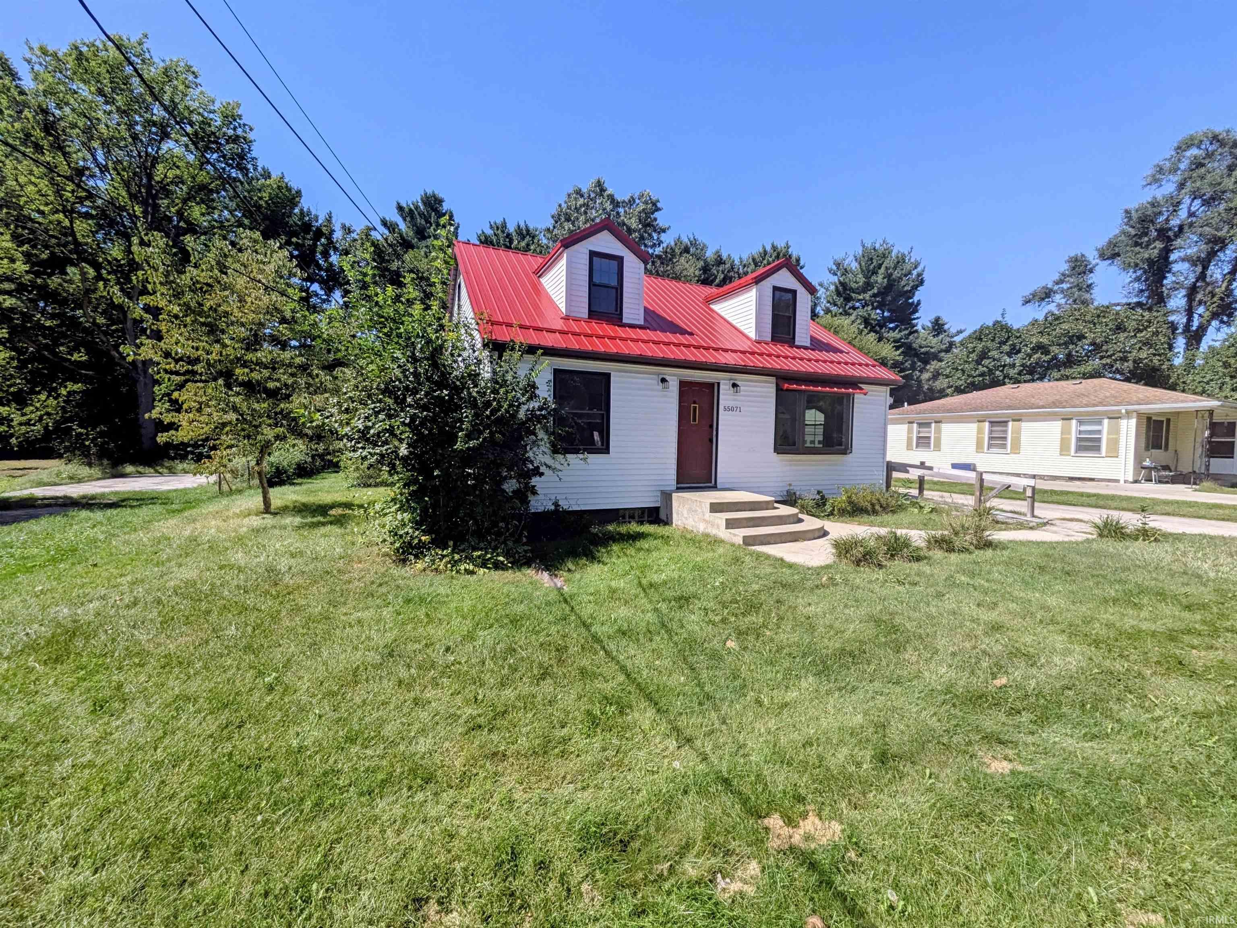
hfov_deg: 102.1
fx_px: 500
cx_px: 618
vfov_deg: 85.7
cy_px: 464
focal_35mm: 14
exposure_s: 1/2469
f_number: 2.2
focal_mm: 1.85
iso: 52
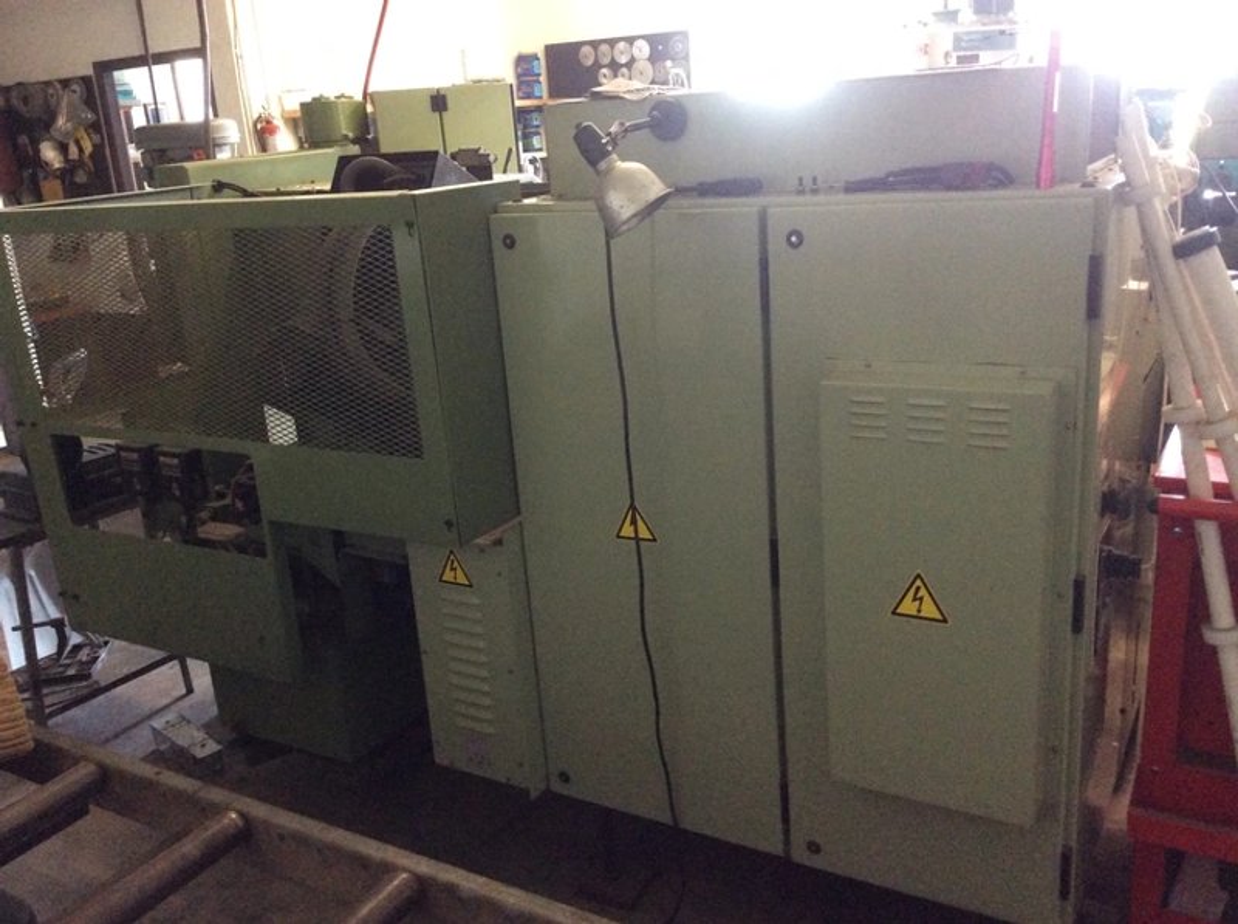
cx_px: 619
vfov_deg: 44.0
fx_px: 1142
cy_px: 462
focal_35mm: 32
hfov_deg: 56.9
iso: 250
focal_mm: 3.3
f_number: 2.4
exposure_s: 1/24
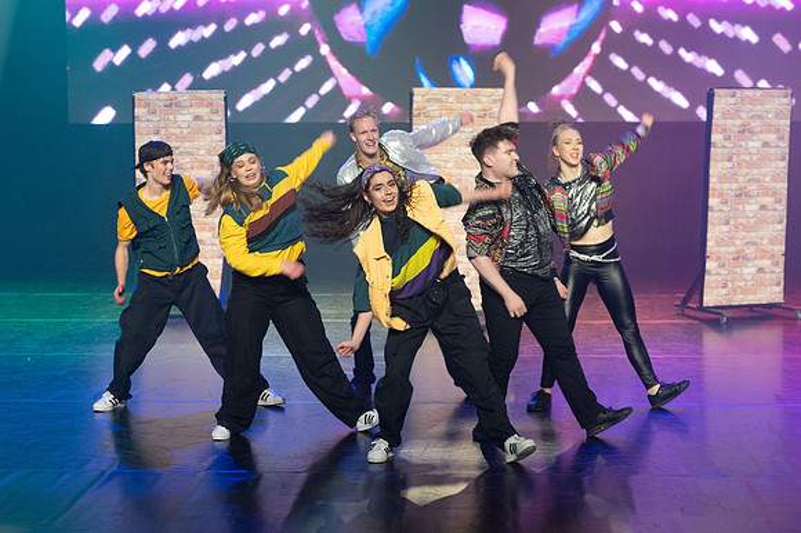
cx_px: 373
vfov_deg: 17.2
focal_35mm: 79
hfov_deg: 25.6
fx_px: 1765
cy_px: 287
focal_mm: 70
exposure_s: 1/100
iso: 3600
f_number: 2.8
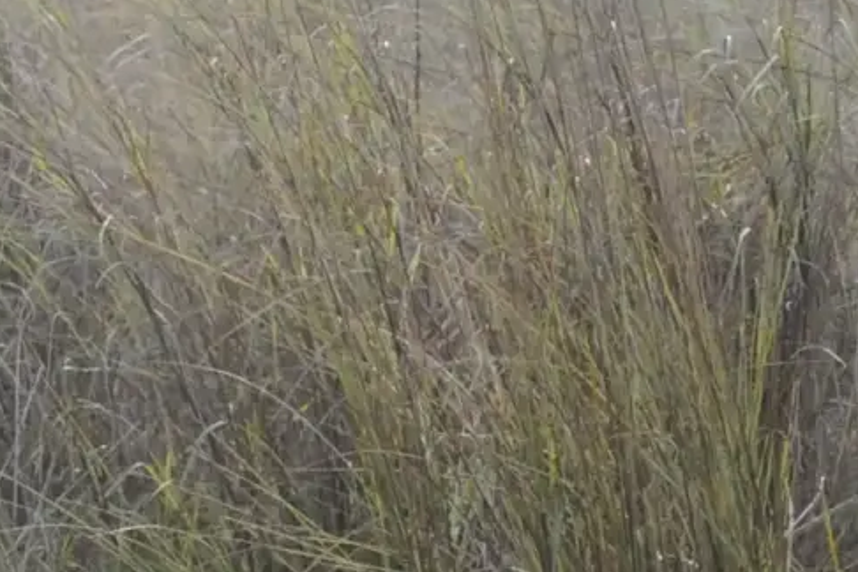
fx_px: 5267
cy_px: 783
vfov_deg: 6.2
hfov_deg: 8.7
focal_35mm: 221
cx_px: -1035
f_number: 9
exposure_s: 1/320
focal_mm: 42
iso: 1250
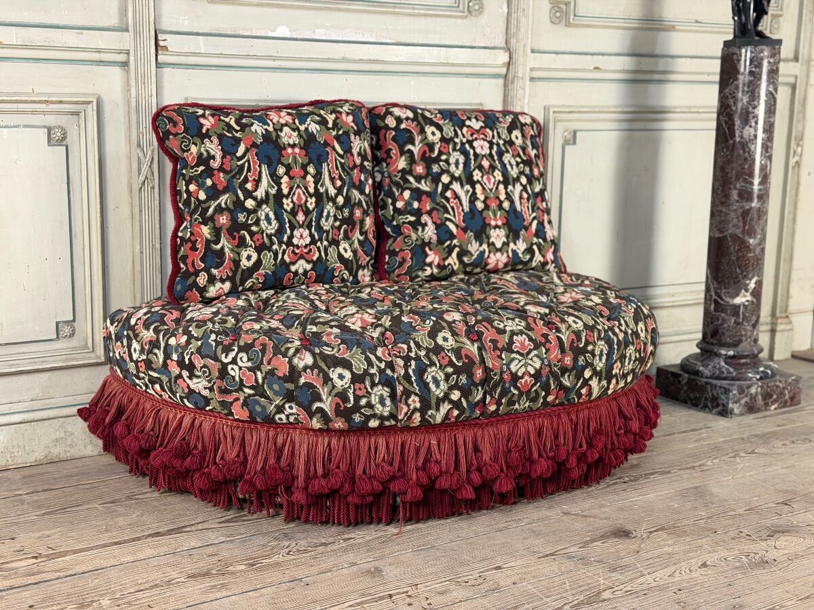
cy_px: 305
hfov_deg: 39.7
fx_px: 1129
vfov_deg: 30.3
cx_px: 407
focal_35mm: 48
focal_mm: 6.76
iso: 250
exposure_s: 1/50
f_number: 1.78
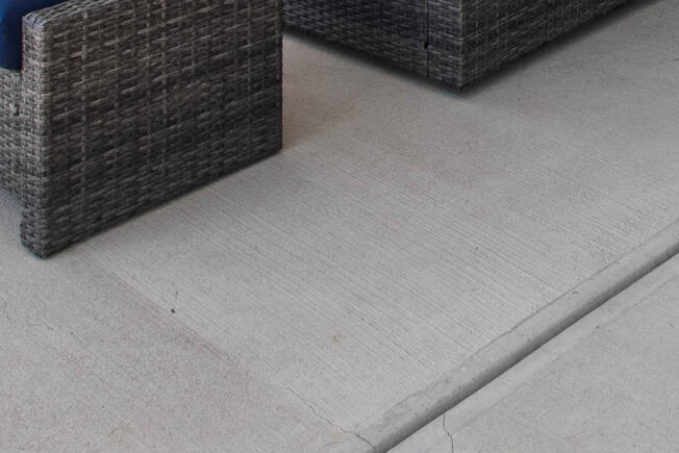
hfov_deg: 25.6
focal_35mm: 69
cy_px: -507
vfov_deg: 15.1
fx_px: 1302
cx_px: 854
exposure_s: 1/80
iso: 100
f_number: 9
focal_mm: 10
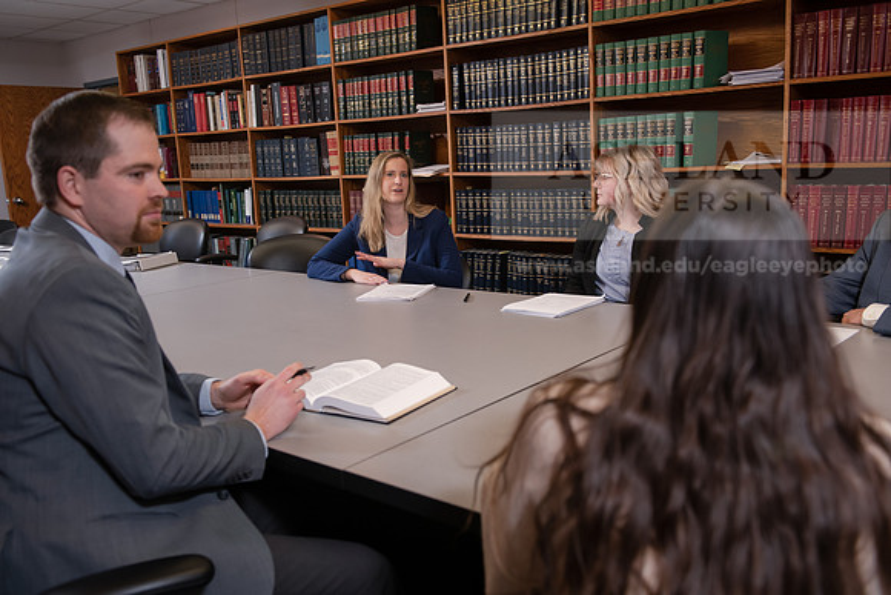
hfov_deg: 58.7
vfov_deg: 41.1
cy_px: 298
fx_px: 792
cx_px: 446
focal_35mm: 32
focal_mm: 32
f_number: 4
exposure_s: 1/160
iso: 800
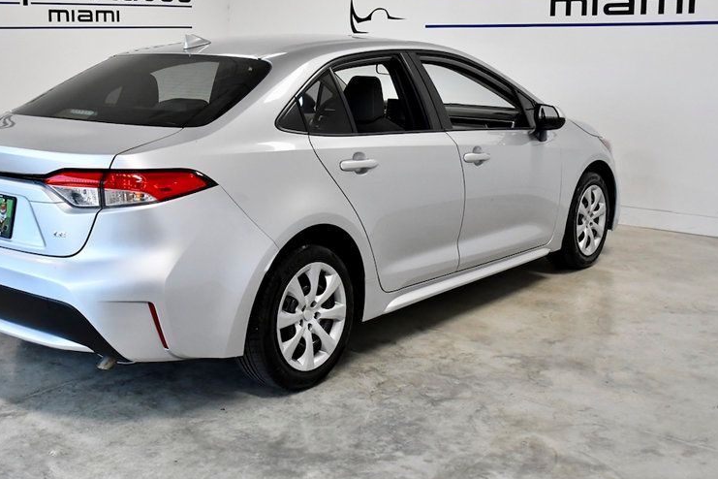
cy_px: 167
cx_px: 273
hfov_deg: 41.6
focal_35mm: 47
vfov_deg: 28.5
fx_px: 937
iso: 2500
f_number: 5.6
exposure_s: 1/800
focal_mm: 23
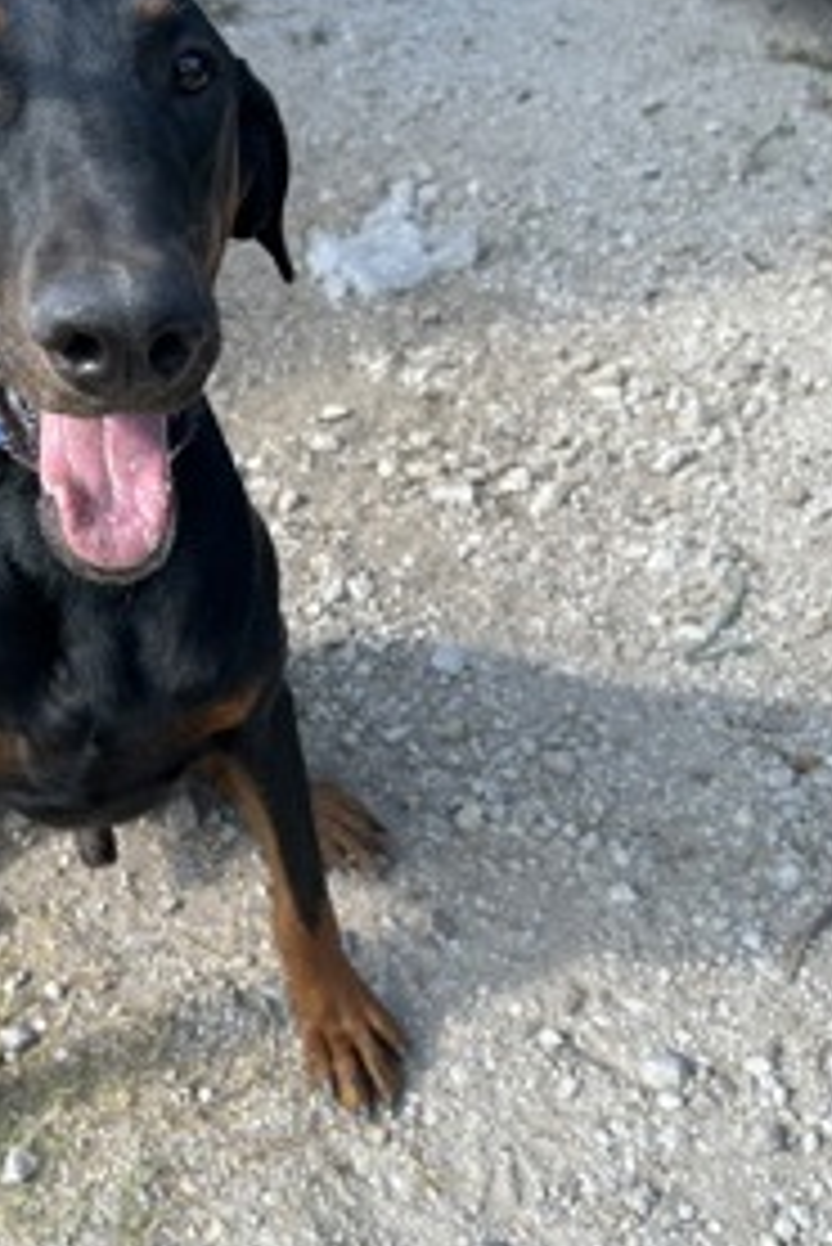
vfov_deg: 47.3
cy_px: 567
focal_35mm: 41
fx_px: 1419
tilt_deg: -36.3
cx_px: 268
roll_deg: +3.7
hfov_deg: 32.4
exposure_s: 1/982
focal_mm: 5.7
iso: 50
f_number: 1.5
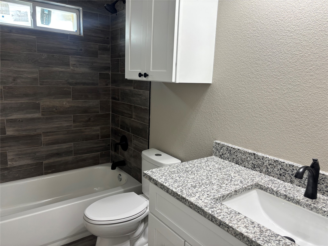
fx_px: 246
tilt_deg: -10.3
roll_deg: -2.3
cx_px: 164
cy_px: 123
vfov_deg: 53.1
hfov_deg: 67.3
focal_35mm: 26
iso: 80
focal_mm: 5.96
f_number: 1.6
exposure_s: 1/60
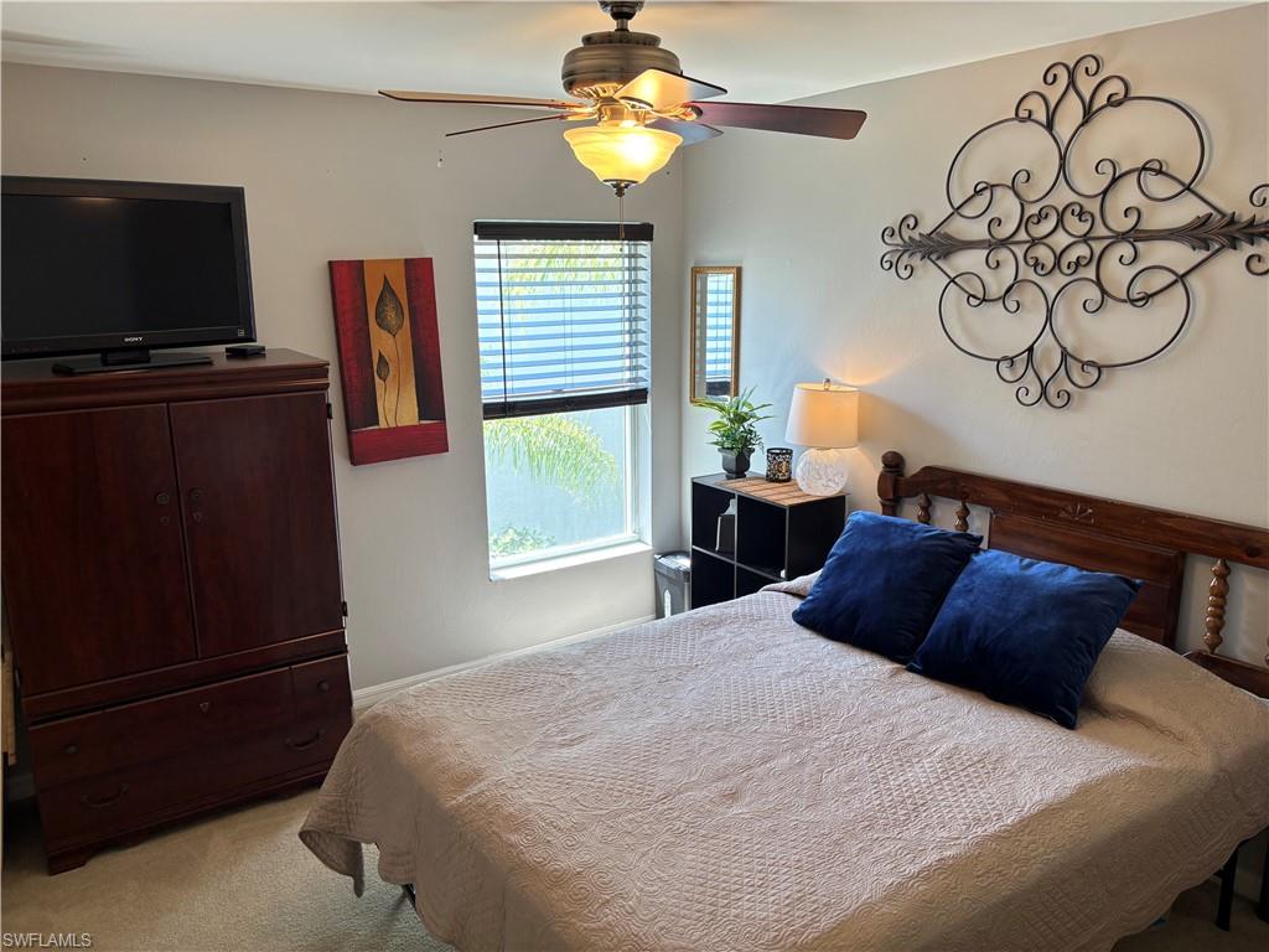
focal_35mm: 26
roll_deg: +0.2
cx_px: 634
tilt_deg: -12.0
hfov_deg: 67.3
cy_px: 476
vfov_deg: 53.1
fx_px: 953
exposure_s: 1/120
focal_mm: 5.96
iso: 100
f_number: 1.6
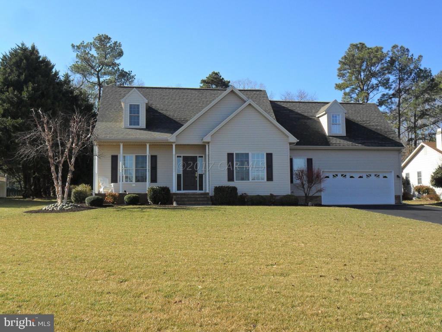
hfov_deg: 50.1
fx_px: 472
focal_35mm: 37
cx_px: 221
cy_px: 166
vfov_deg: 38.7
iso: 100
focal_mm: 6.6
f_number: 4
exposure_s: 1/500
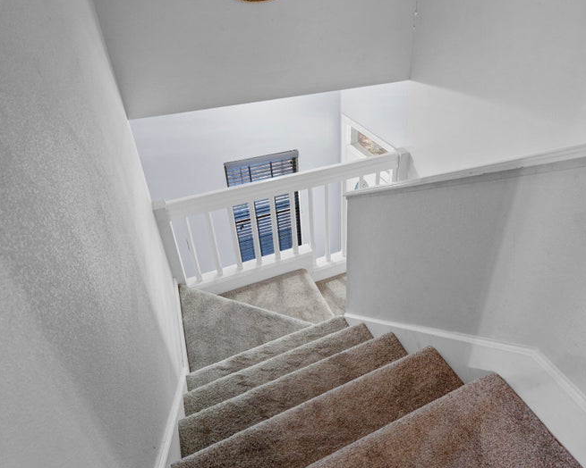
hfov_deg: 74.7
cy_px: 190
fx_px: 382
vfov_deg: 62.6
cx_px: 330
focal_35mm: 22
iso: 200
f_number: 8
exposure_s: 1.3
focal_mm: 16
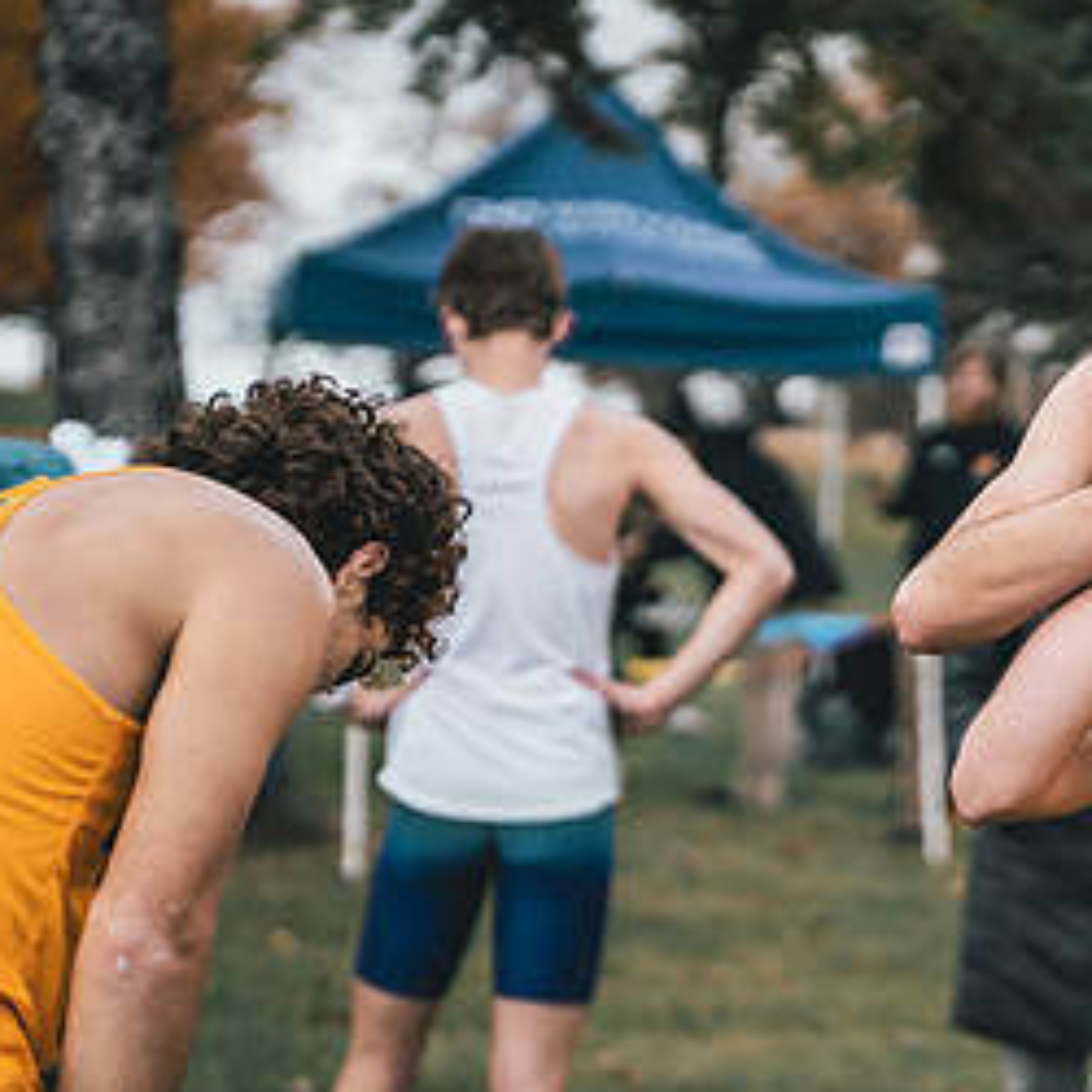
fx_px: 4640
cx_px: 1210
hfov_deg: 13.2
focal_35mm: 130
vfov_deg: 13.4
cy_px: 522
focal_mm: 66
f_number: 2
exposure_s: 1/3200
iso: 200
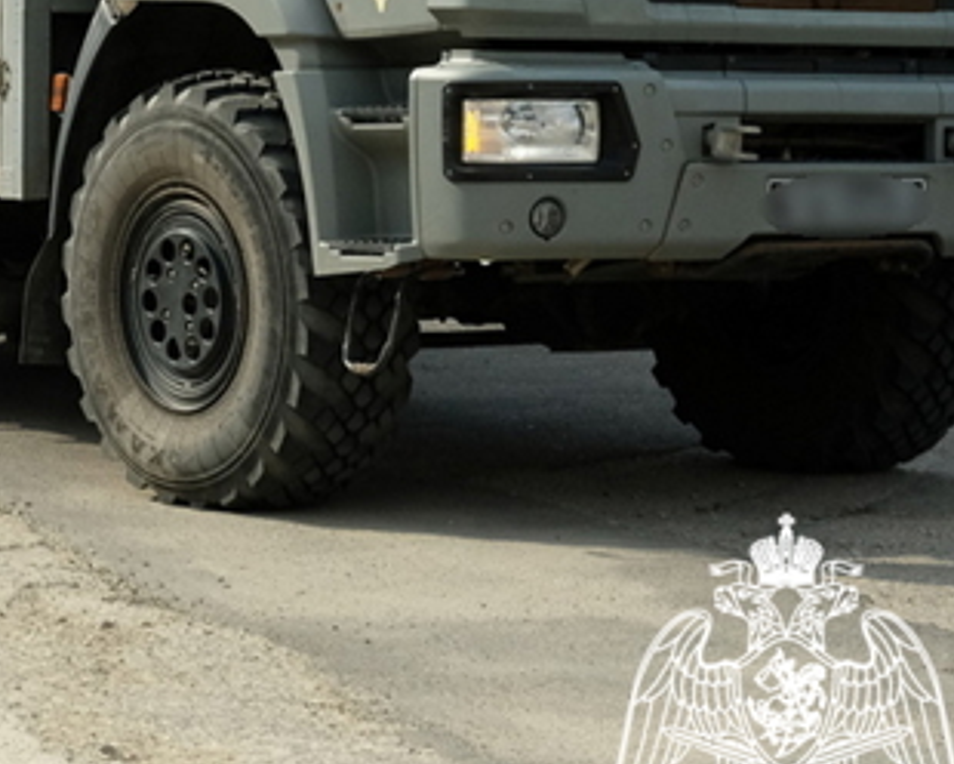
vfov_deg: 11.5
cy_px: 117
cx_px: -157
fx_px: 3783
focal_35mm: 134
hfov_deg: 14.0
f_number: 5.6
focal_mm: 39
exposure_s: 1/4000
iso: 1600
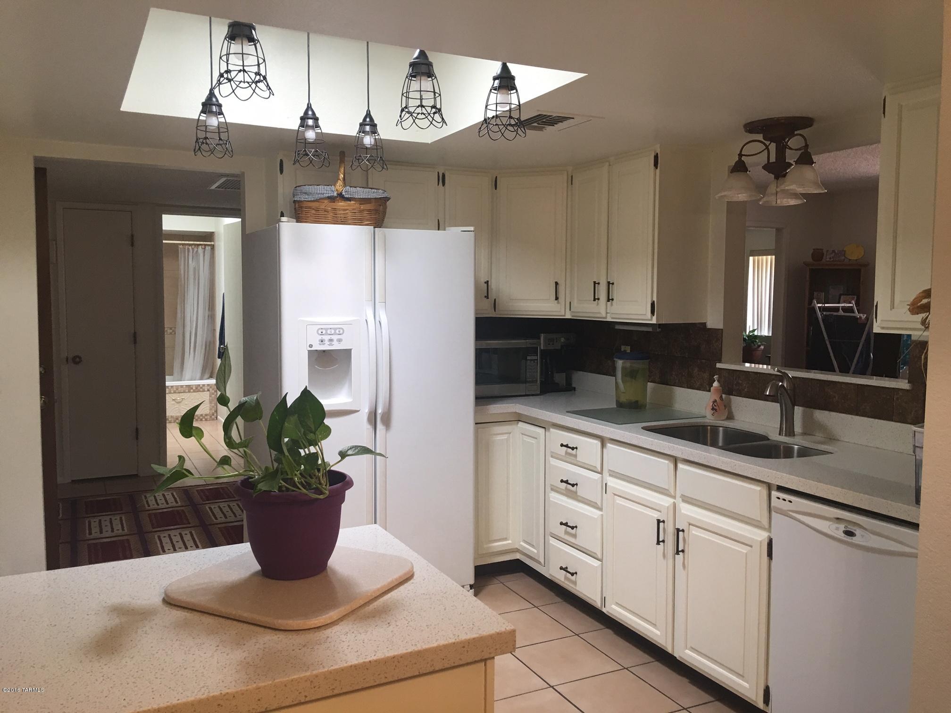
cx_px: 476
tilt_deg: -4.6
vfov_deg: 48.2
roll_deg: -0.2
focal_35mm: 29
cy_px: 356
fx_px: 797
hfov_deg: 61.7
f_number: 2.2
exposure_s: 1/15
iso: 32
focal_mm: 4.15
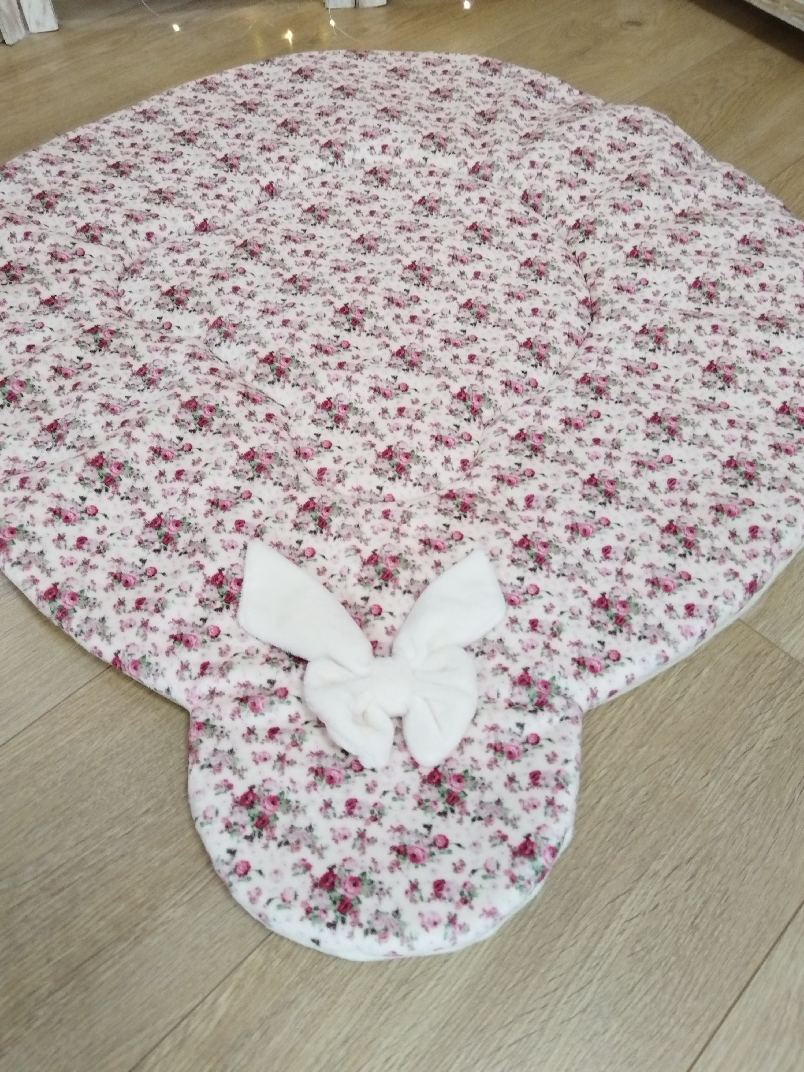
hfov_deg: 53.1
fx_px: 805
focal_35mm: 26
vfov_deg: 67.3
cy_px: 536
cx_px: 402
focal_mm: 4.95
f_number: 1.9
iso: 800
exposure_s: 1/33.3
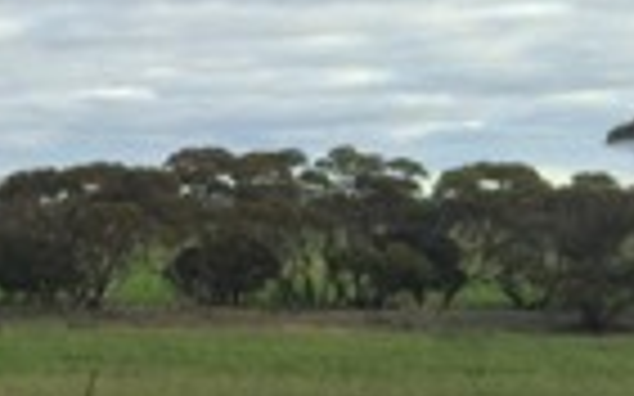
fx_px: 1952
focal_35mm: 113
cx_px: -454
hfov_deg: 16.0
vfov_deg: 11.6
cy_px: 292
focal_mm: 4.15
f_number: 2.2
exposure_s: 1/456
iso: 32
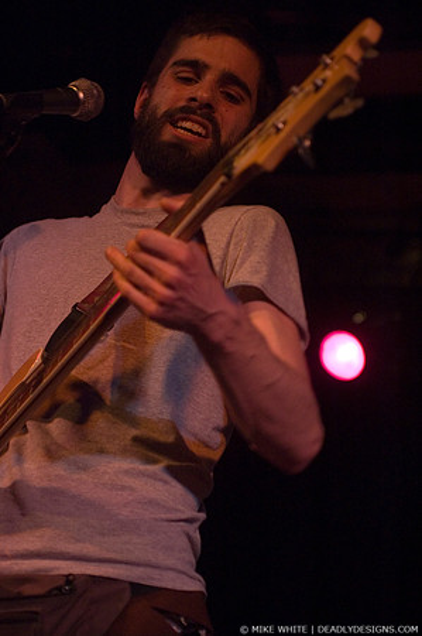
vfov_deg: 19.5
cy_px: 318
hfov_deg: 13.0
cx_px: 211
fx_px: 1850
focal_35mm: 105
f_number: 2.8
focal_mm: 70
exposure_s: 1/40
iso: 800
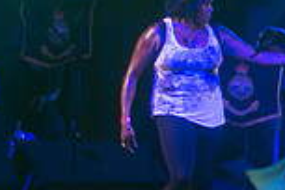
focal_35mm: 1178
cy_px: 13
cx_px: -142
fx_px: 9325
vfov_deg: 1.2
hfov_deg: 1.7
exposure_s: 1/200
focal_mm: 310
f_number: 5.6
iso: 2500
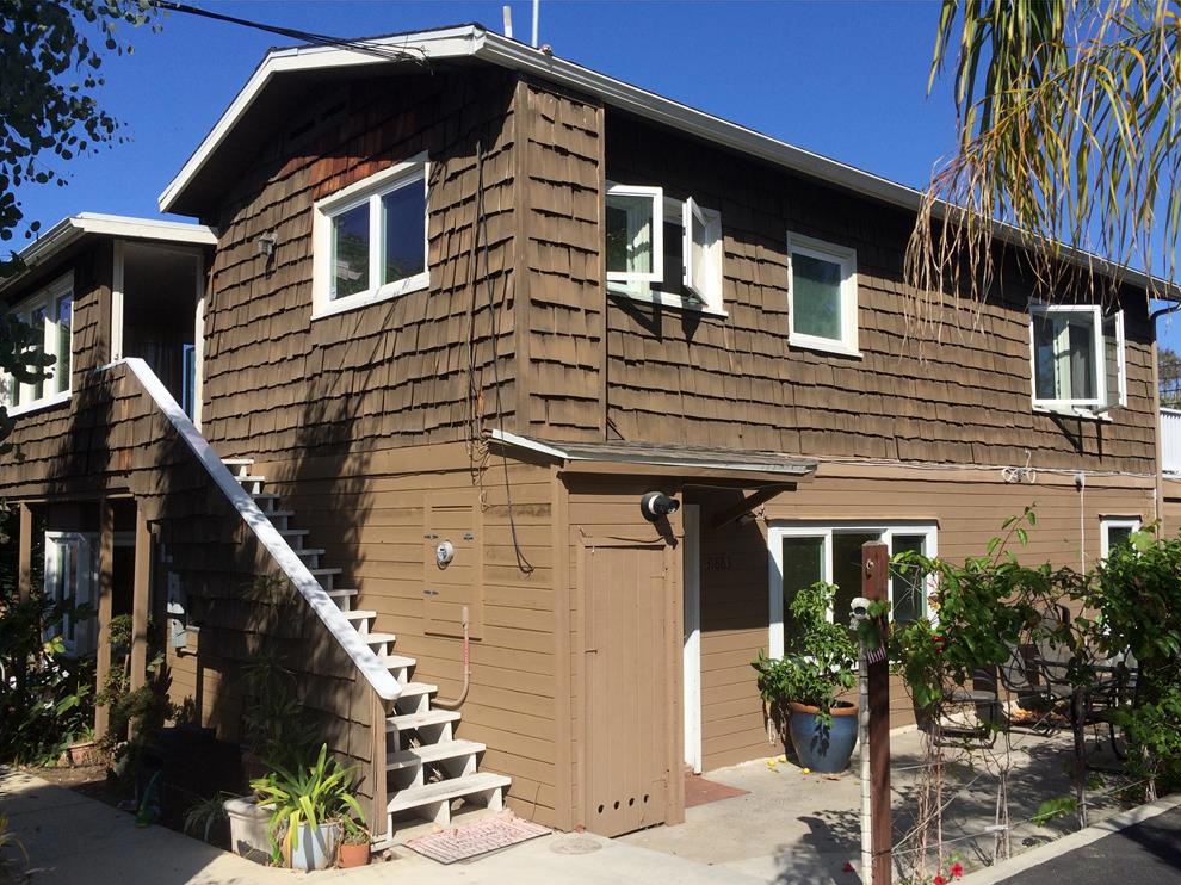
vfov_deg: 46.8
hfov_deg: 60.0
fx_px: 1023
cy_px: 457
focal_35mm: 30
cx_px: 593
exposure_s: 1/2564
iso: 32
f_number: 2.2
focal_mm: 4.15
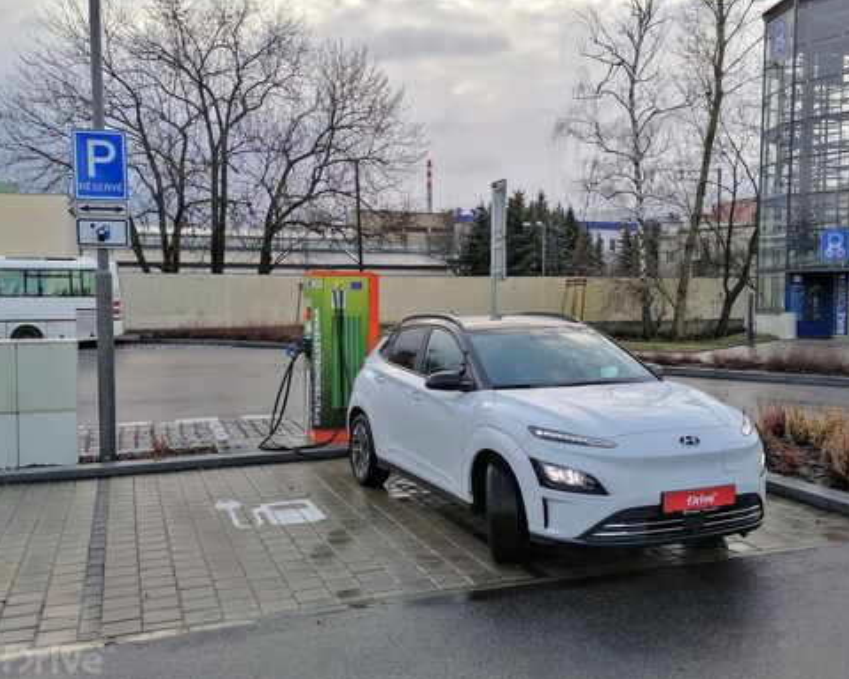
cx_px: 452
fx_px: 879
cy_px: 340
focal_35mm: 35
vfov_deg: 42.2
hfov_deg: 51.5
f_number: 1.8
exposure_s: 1/260
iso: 50
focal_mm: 5.3
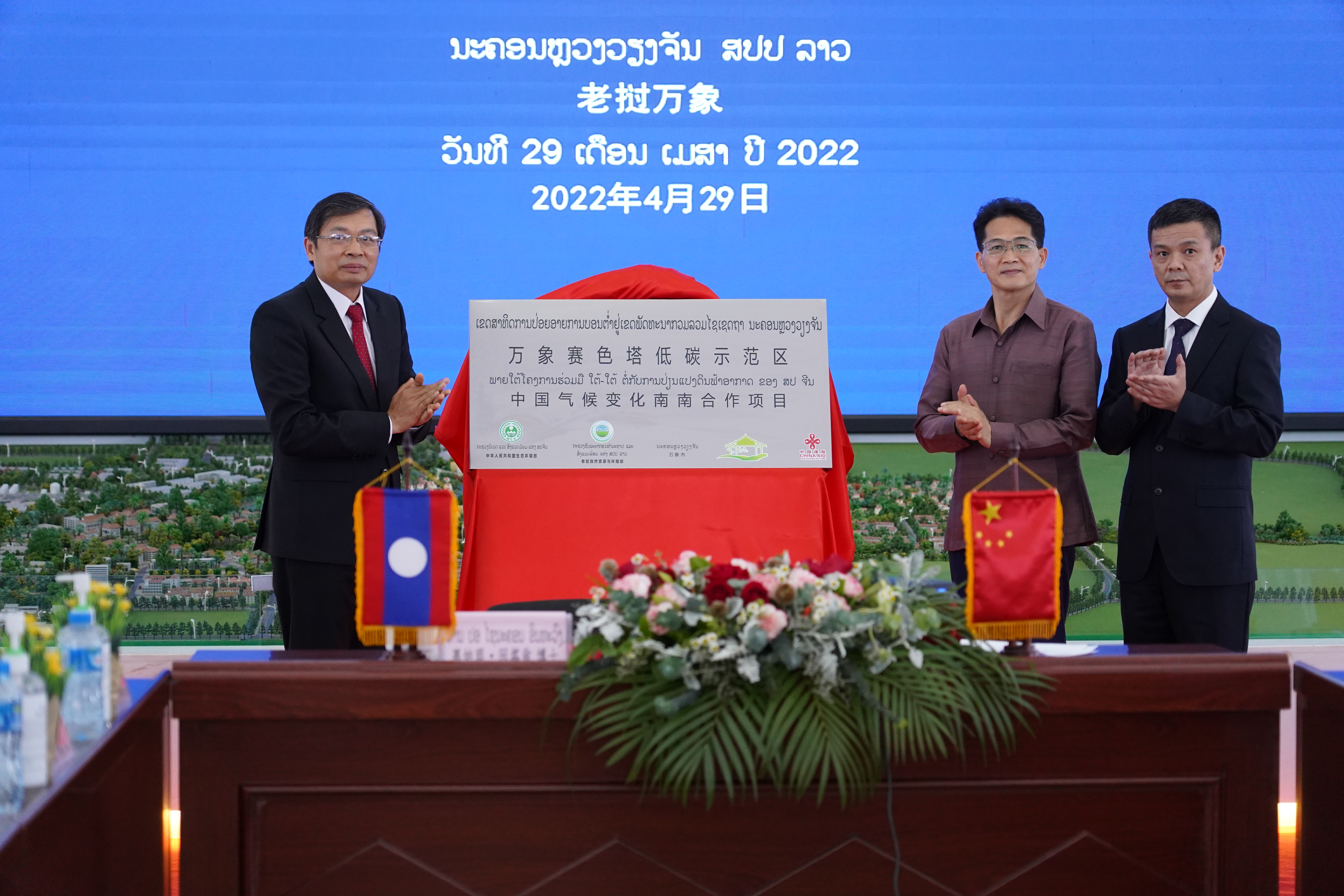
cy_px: 448
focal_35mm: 92
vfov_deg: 14.9
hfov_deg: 22.1
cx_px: 672
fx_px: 3434
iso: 4000
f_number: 4
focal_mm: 92
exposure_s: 1/100
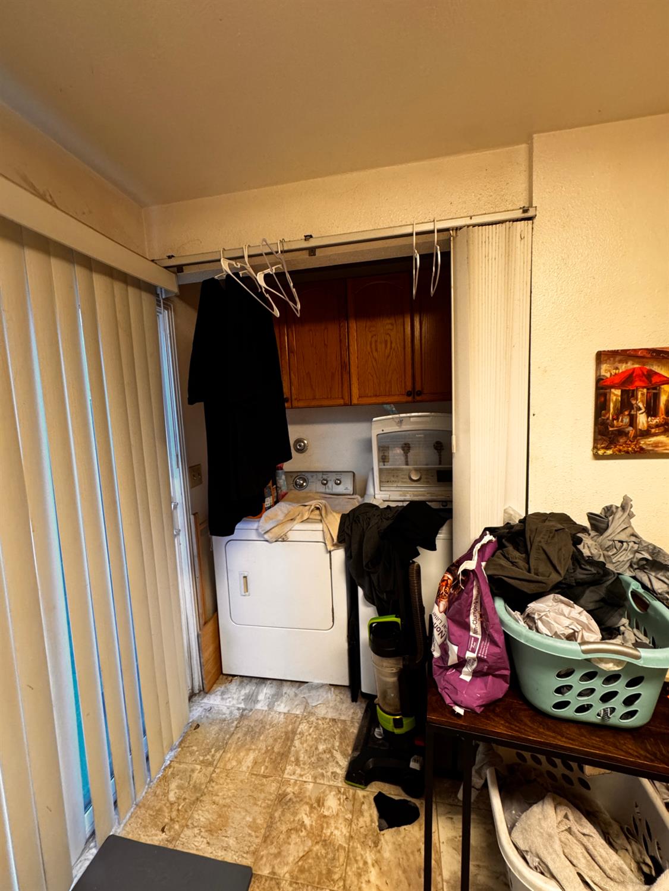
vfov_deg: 102.1
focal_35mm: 14
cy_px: 446
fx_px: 361
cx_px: 334
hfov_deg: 85.7
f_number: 2.2
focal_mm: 2.22
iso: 320
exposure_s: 1/60
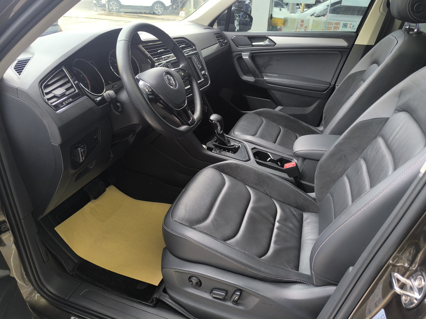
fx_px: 283
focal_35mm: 23
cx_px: 213
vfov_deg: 58.9
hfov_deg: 73.9
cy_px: 160
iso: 500
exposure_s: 1/100
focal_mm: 6.14
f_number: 1.65
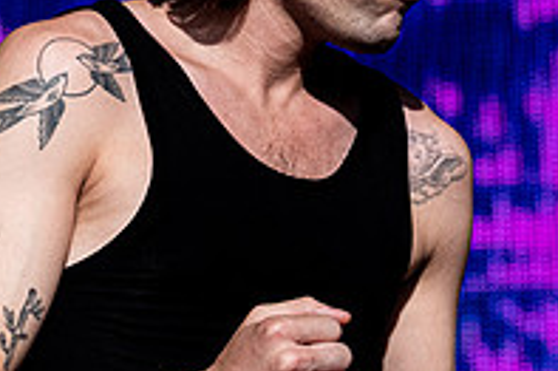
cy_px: 81
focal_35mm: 580
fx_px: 8982
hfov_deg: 3.6
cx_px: 326
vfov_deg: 2.4
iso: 640
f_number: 5
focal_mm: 160
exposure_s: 1/6400
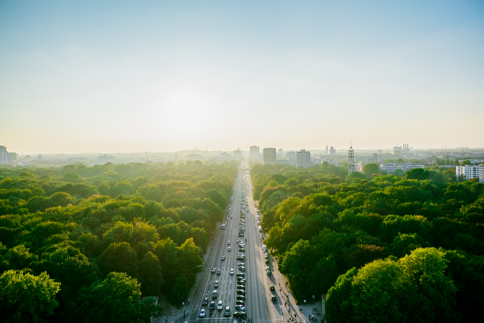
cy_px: 162
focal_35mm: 27
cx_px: 242
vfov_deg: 47.9
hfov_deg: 67.4
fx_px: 363
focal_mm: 18
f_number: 5.6
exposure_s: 1/500
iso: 200
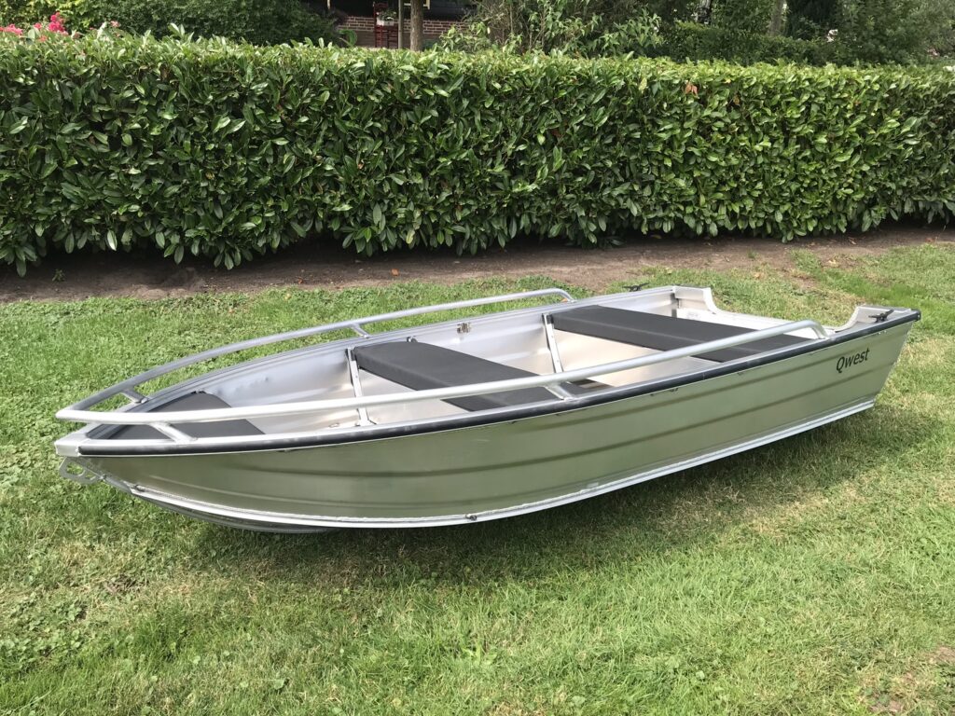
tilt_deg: -25.4
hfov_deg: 63.4
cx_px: 478
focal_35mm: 28
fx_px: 772
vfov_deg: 49.7
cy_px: 358
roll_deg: -4.4
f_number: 1.8
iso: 20
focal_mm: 3.99
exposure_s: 1/825
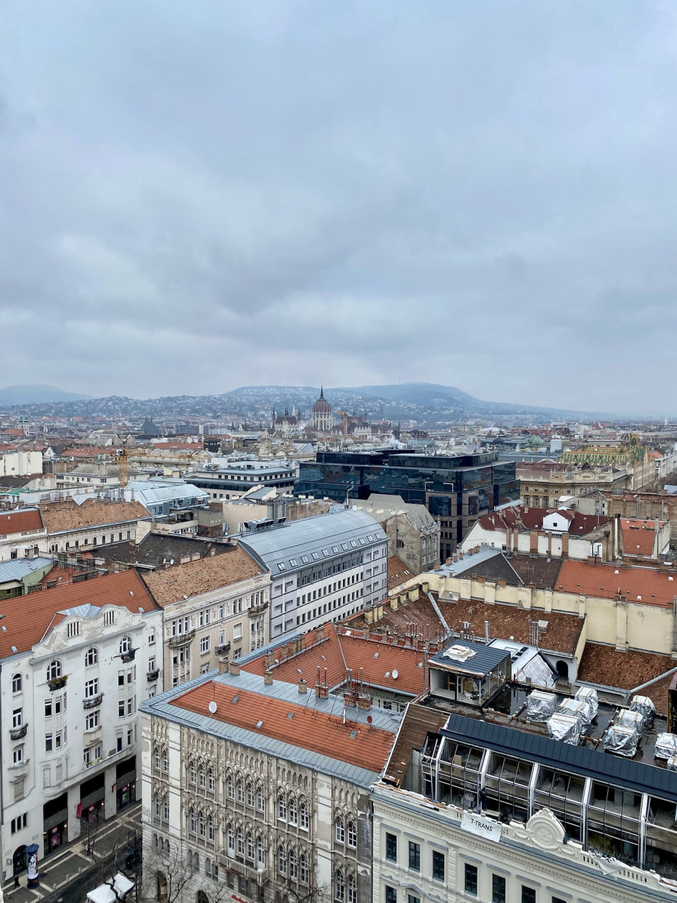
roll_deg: +0.5
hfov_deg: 53.1
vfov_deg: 67.3
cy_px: 452
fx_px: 678
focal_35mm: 26
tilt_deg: -1.9
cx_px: 338
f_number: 1.8
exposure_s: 1/973
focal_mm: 4.25
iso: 32
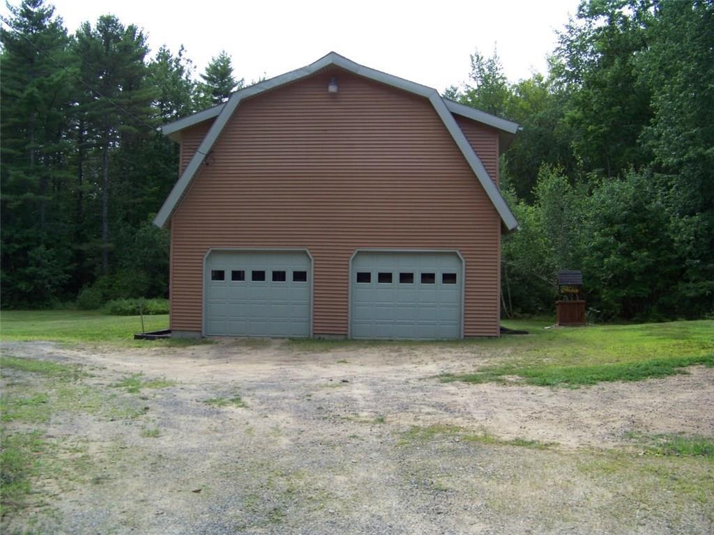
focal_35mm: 36
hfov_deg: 51.4
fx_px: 743
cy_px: 268
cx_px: 357
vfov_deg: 39.7
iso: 69
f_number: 2.8
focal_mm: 5.85
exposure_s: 1/640
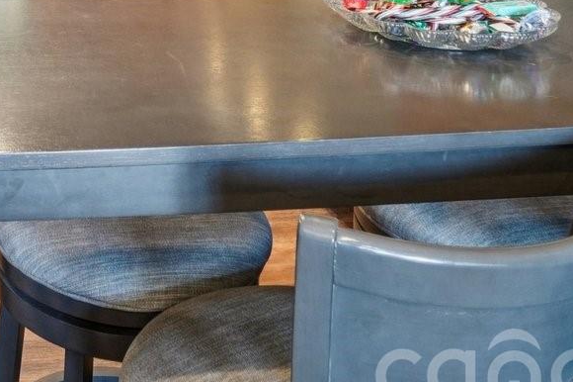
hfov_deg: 33.3
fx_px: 843
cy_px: -225
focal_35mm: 53
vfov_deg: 20.8
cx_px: -41
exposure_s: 1/13
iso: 400
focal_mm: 10
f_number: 8
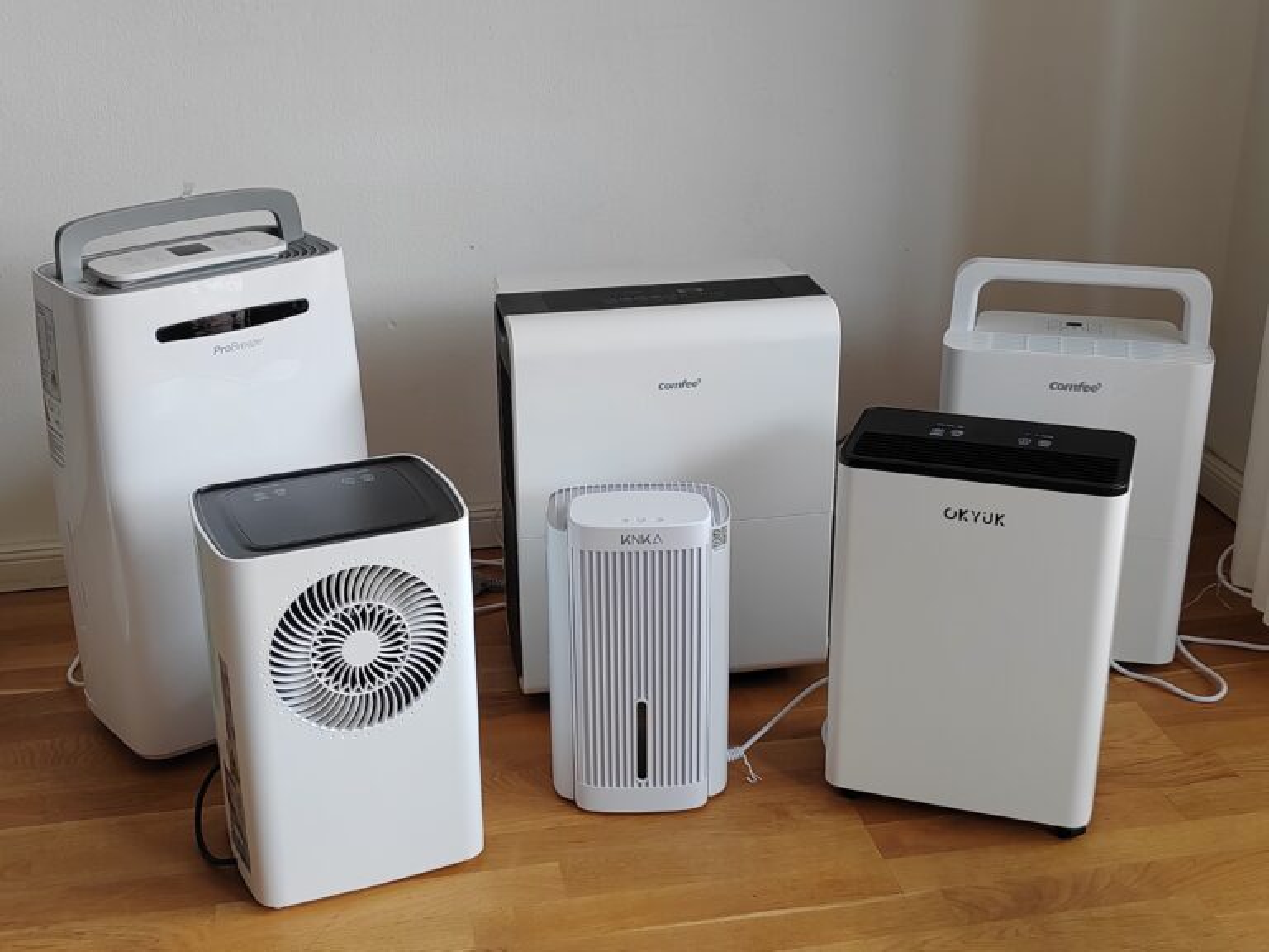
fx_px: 1686
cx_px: 634
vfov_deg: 31.5
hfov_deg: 41.2
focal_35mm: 46
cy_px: 476
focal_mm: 5.52
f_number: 1.9
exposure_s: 1/100
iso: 250
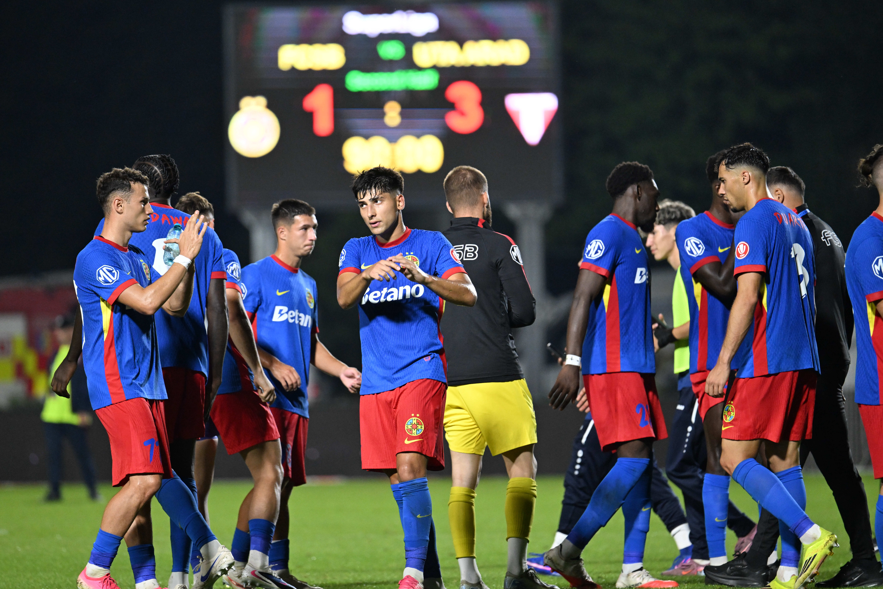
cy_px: 294
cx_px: 442
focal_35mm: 400
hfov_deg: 5.2
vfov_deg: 3.4
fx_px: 9811
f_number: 4.5
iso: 4000
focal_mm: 400
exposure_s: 1/1000
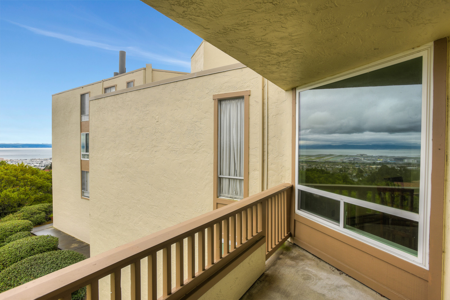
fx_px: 238
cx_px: 225
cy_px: 150
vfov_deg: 64.6
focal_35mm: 19
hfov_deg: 86.9
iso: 100
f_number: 8
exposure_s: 1/160
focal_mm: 19
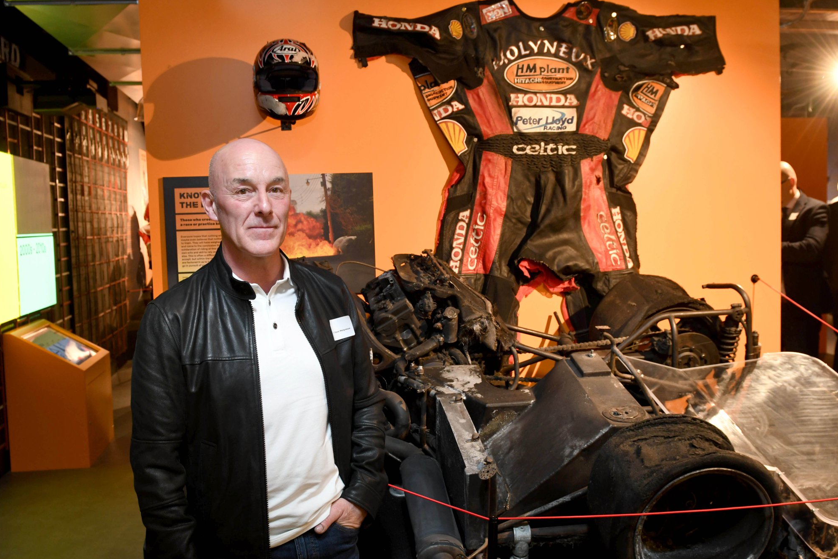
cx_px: 419
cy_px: 279
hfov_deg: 51.9
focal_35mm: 37
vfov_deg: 35.9
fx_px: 861
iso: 1000
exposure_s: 1/30
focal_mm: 24
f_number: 4.5
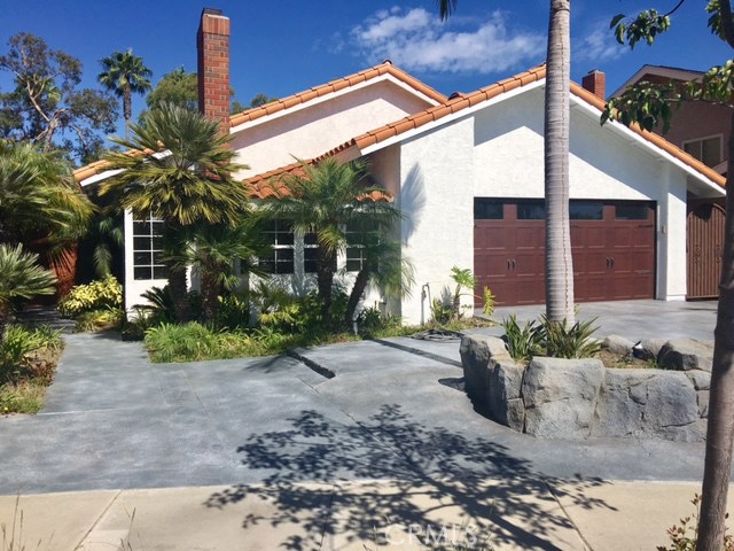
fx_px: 615
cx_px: 367
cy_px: 276
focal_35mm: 29
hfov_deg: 61.7
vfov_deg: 48.2
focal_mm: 4.15
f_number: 2.2
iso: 25
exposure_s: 1/3344
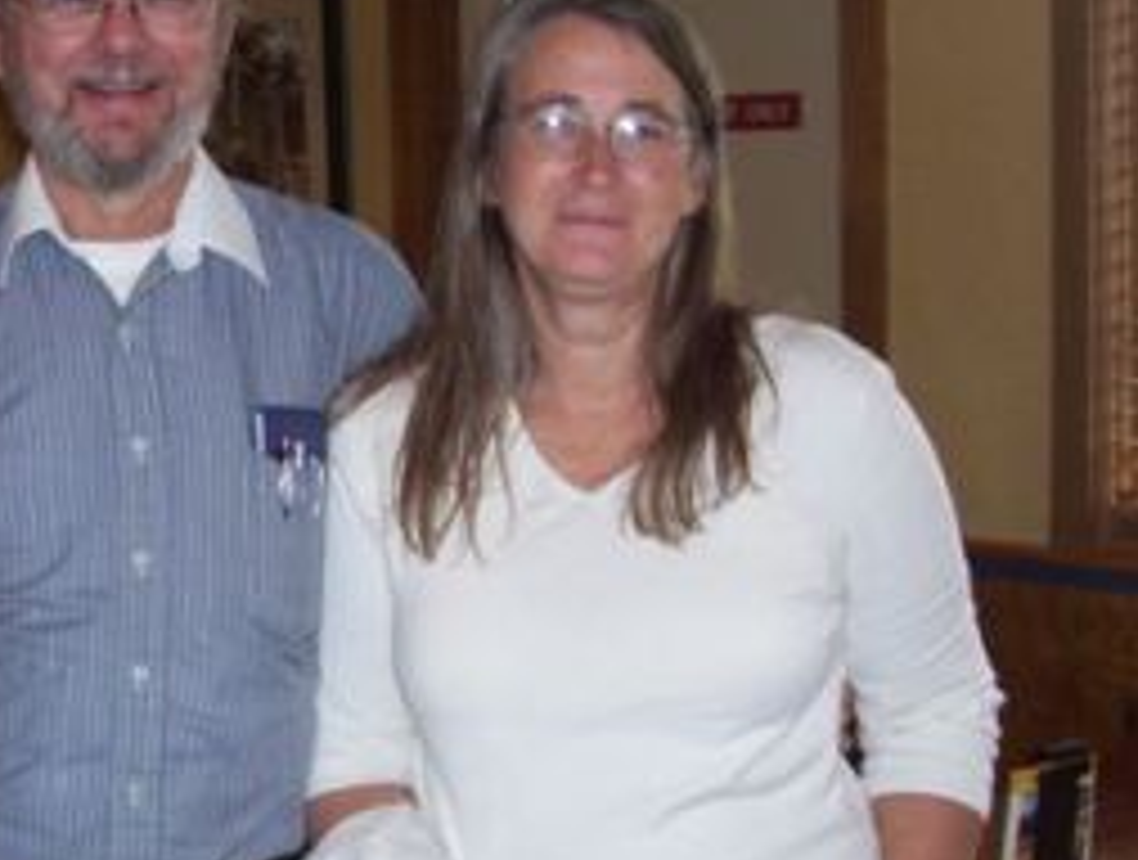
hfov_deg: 36.8
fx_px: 1681
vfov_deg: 28.7
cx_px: 335
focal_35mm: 51
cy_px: 412
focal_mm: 6
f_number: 2.7
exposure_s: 1/60
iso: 80
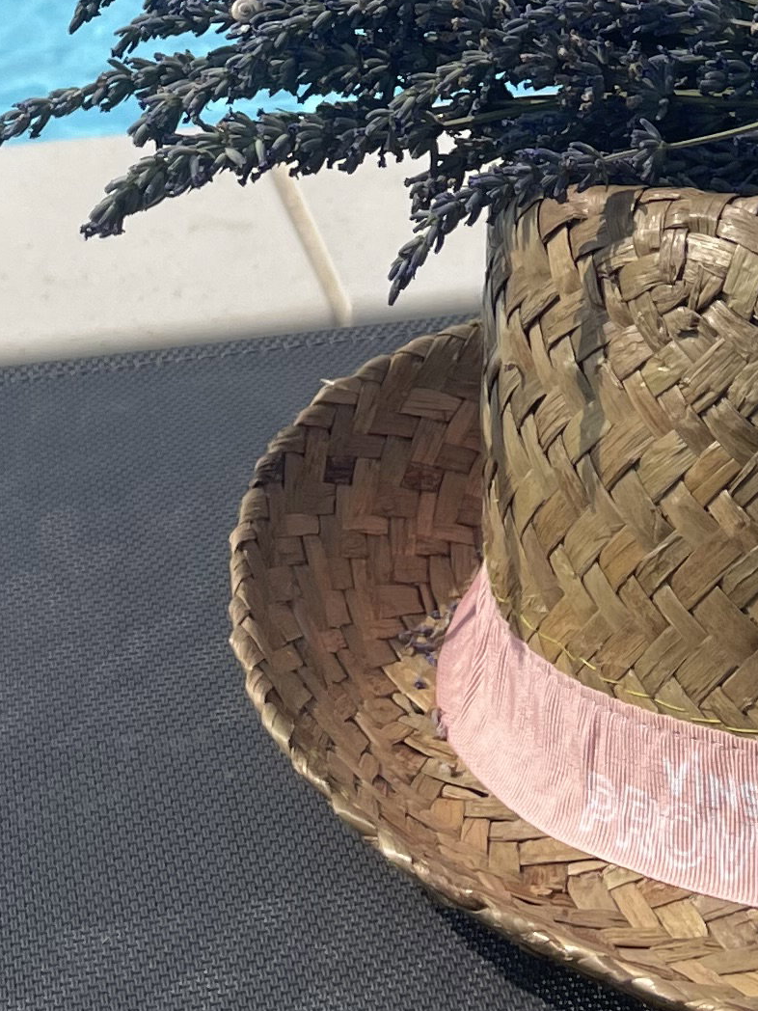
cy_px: -445
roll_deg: +0.0
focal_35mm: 100
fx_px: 2920
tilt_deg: -6.7
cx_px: 588
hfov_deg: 14.7
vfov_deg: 17.8
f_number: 1.6
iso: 32
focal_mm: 4.2
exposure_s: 1/4464
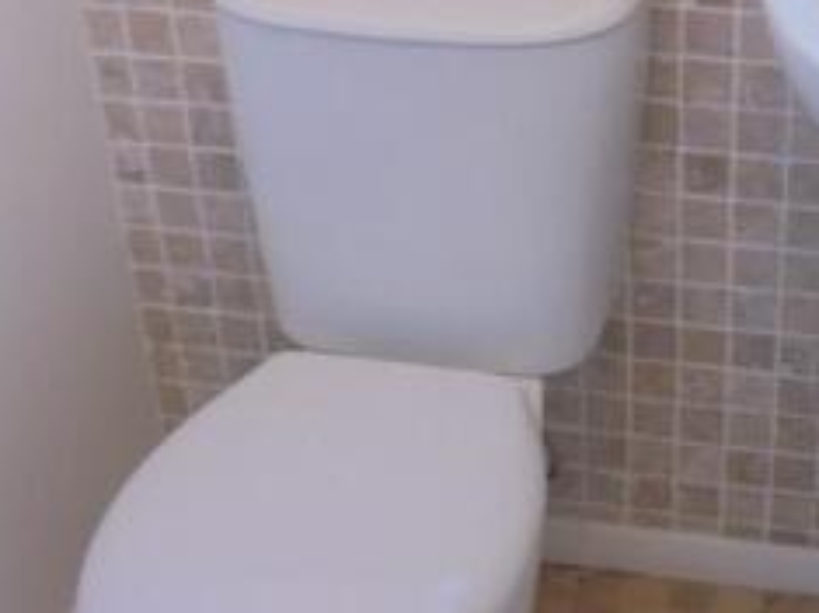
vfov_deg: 20.4
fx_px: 1703
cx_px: 730
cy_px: 204
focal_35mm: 72
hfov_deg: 26.2
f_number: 3.7
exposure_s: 1/30
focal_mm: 5.3
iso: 250
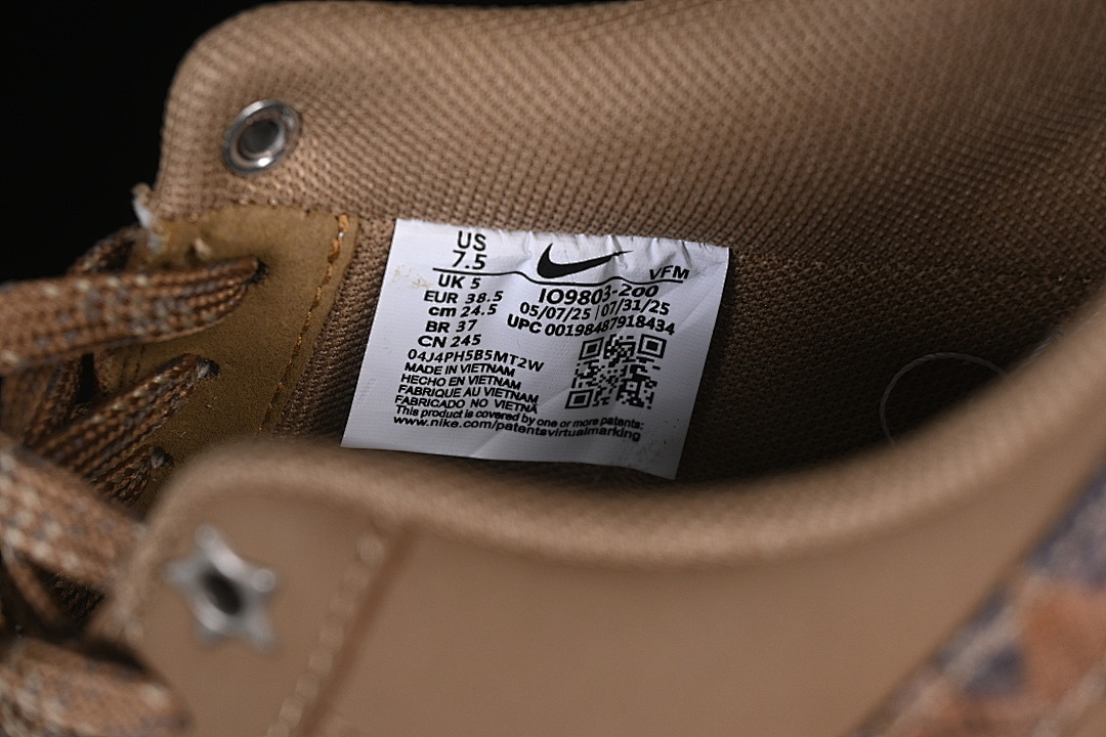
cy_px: 368
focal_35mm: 75
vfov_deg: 18.2
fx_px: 2304
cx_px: 553
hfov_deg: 27.0
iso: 160
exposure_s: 1/60
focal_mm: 50
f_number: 7.1
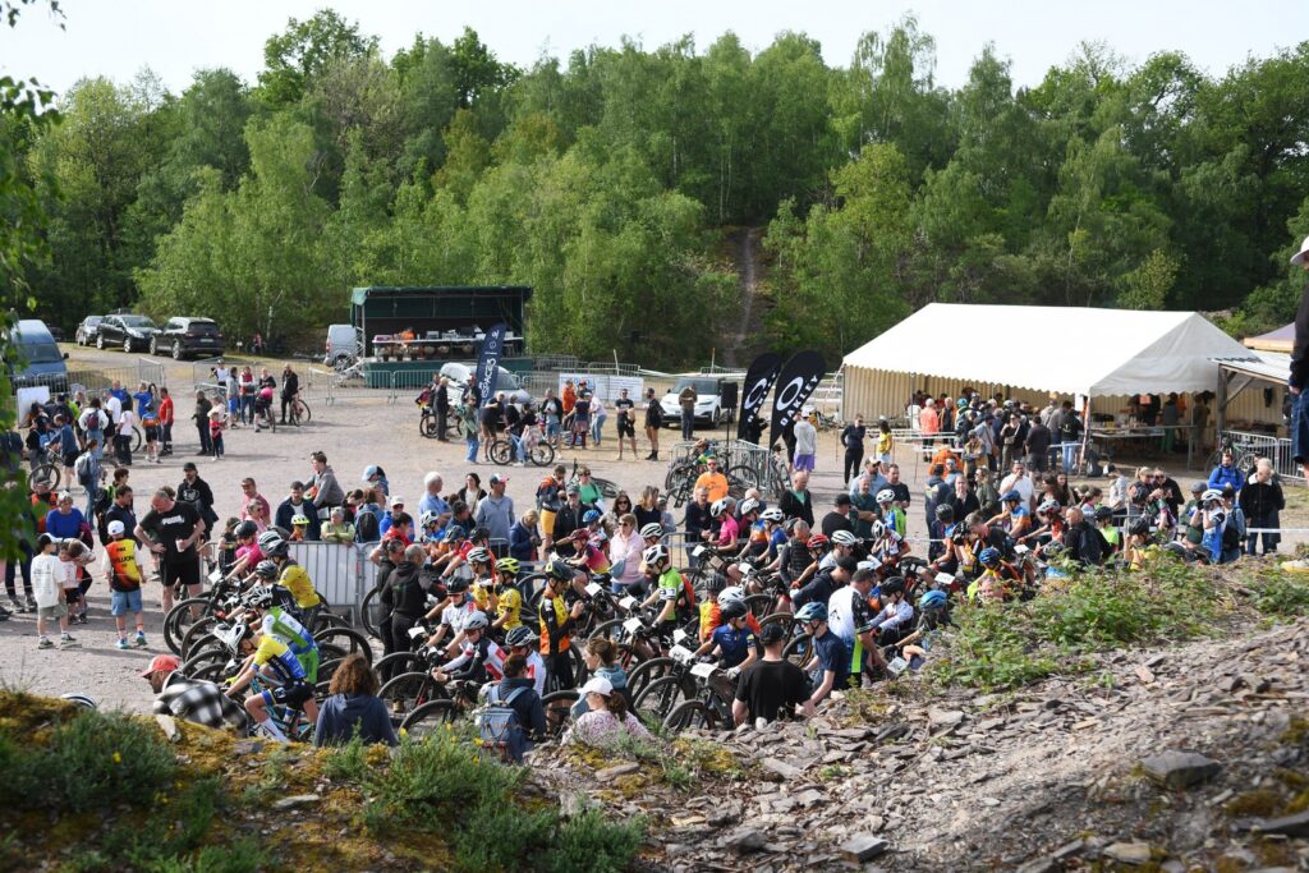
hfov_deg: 43.6
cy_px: 436
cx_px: 654
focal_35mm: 45
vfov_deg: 29.9
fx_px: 1636
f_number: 13
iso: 100
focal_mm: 30
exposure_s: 1/640
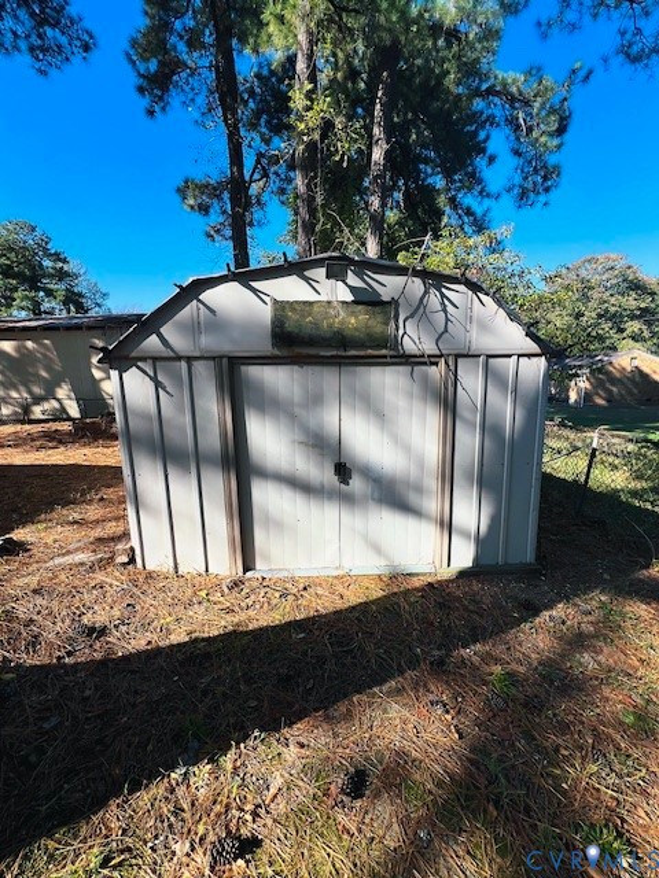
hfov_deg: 89.9
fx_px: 330
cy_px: 439
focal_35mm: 13
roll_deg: +3.2
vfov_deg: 106.2
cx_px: 330
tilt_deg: -6.6
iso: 32
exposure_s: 1/690
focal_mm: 1.57
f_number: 1.8
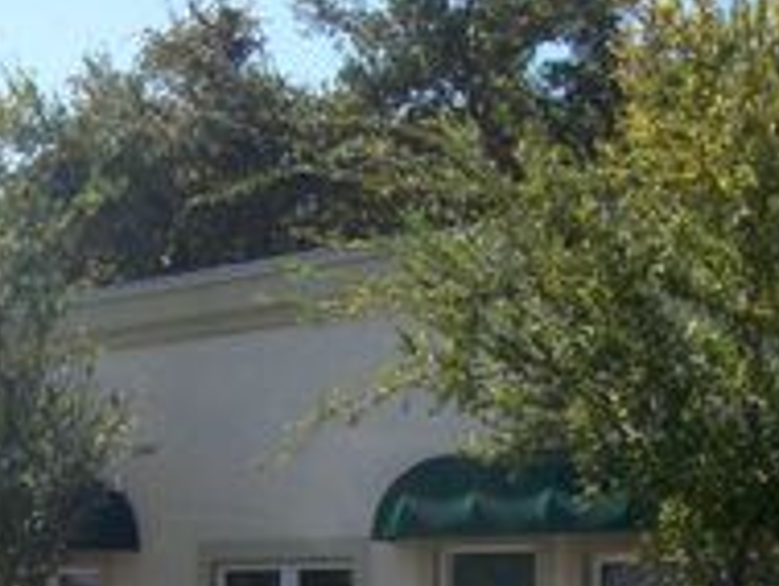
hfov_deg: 20.5
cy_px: 598
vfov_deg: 15.3
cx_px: 206
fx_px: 2139
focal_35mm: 95
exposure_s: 1/452
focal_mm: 6
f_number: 4.8
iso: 80
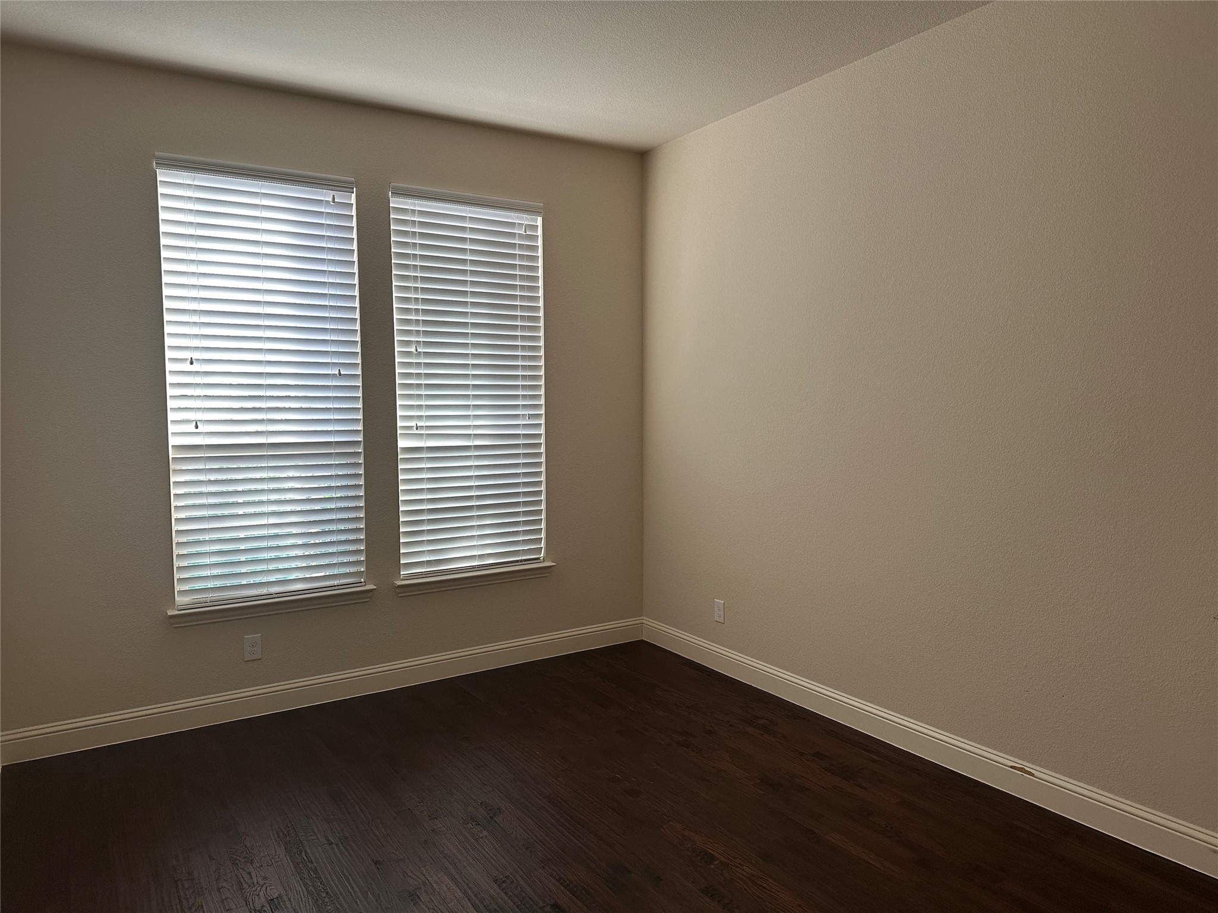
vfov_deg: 56.8
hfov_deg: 71.6
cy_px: 456
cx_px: 609
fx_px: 844
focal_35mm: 24
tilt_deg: -3.7
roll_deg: +0.8
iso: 200
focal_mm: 6.86
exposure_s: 1/120
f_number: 1.78
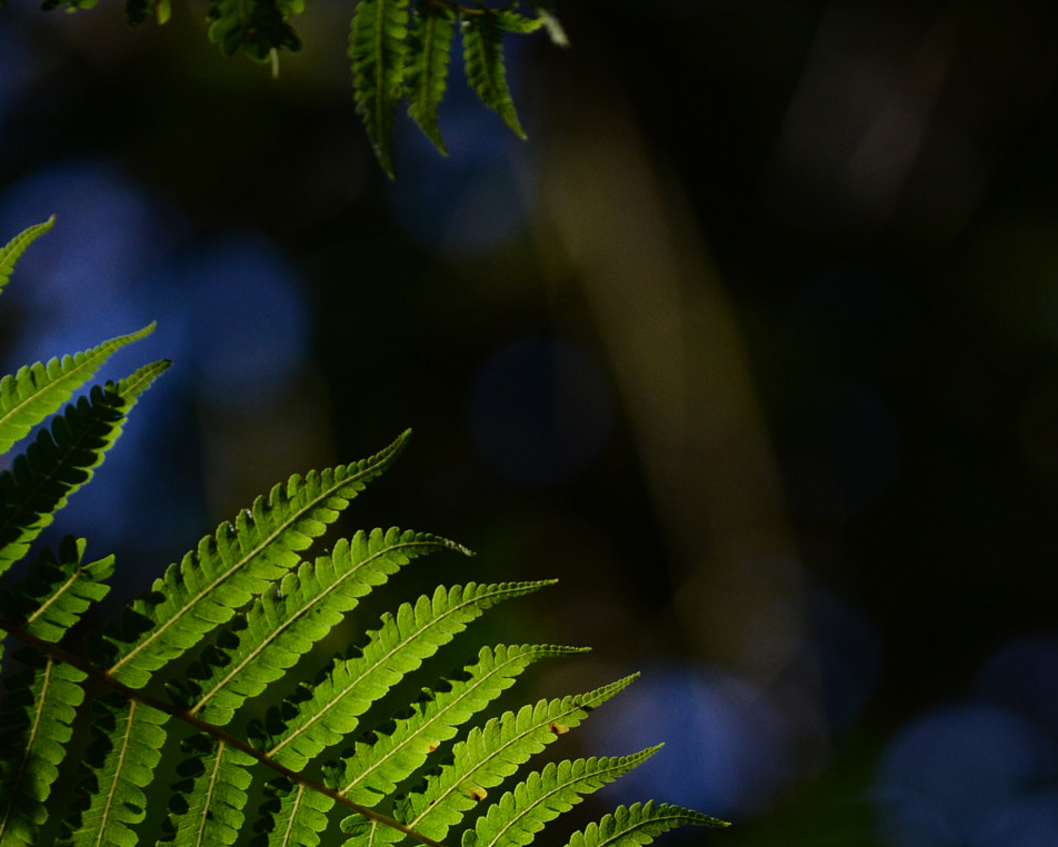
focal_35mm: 437
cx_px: 533
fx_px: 13680
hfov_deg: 4.4
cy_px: 881
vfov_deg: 3.5
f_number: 5.6
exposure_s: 1/2000
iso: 1250
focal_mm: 185
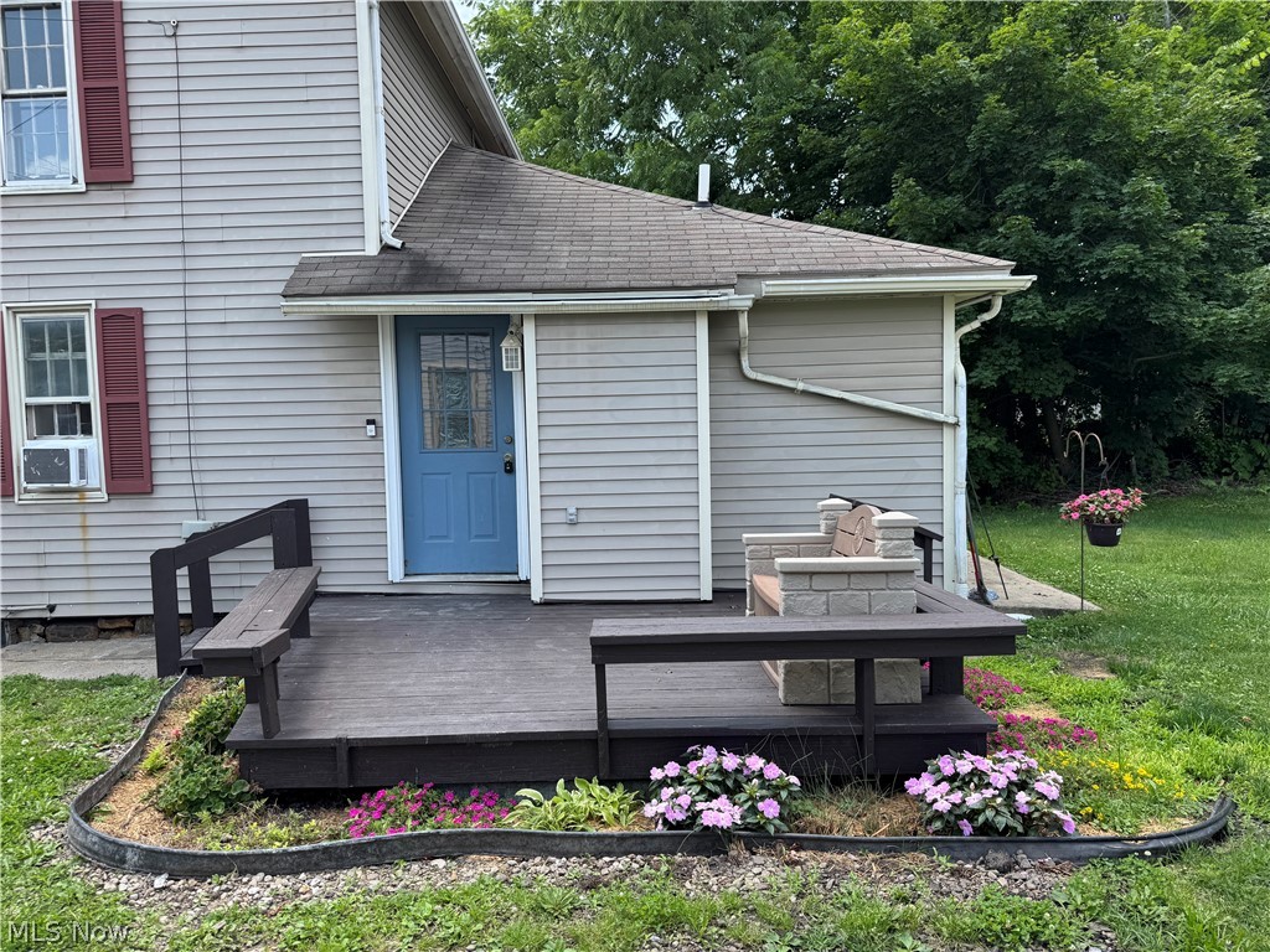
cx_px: 635
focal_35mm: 24
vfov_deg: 56.8
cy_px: 476
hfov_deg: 71.6
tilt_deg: -3.2
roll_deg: +1.4
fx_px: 881
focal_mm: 6.76
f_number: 1.78
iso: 80
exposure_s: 1/980
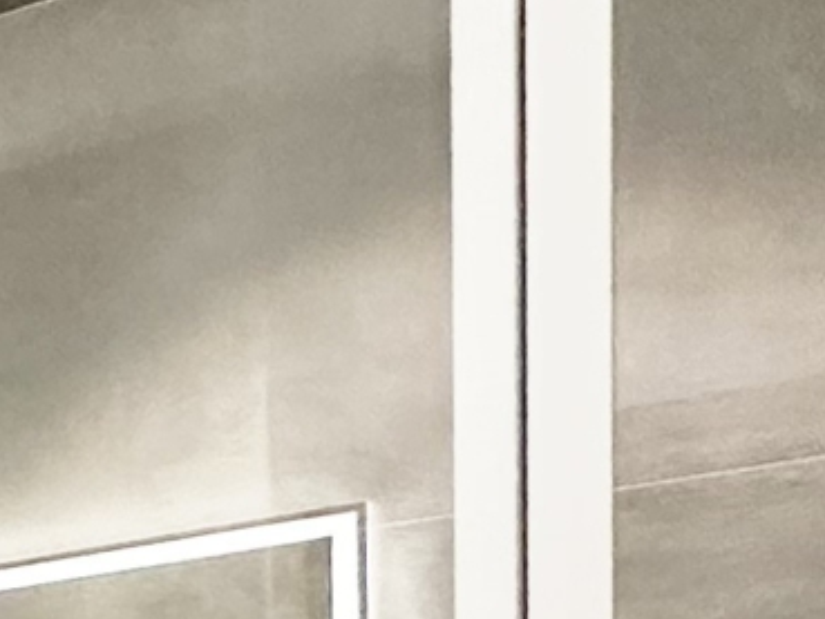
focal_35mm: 97
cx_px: -1478
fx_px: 2313
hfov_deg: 12.3
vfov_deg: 13.3
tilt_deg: -3.2
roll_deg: +2.1
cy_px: 1211
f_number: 2.2
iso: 160
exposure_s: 1/100
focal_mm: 2.22
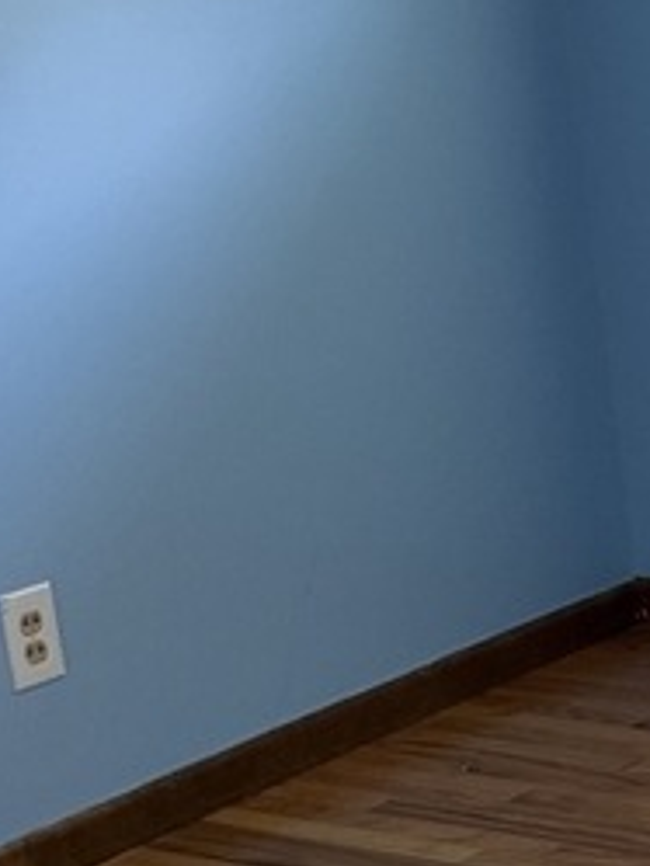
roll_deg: -0.6
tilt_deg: -19.9
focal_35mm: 104
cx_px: 1390
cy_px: 748
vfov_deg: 18.6
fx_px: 2602
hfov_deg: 12.2
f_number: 1.78
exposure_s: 1/120
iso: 400
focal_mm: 6.76
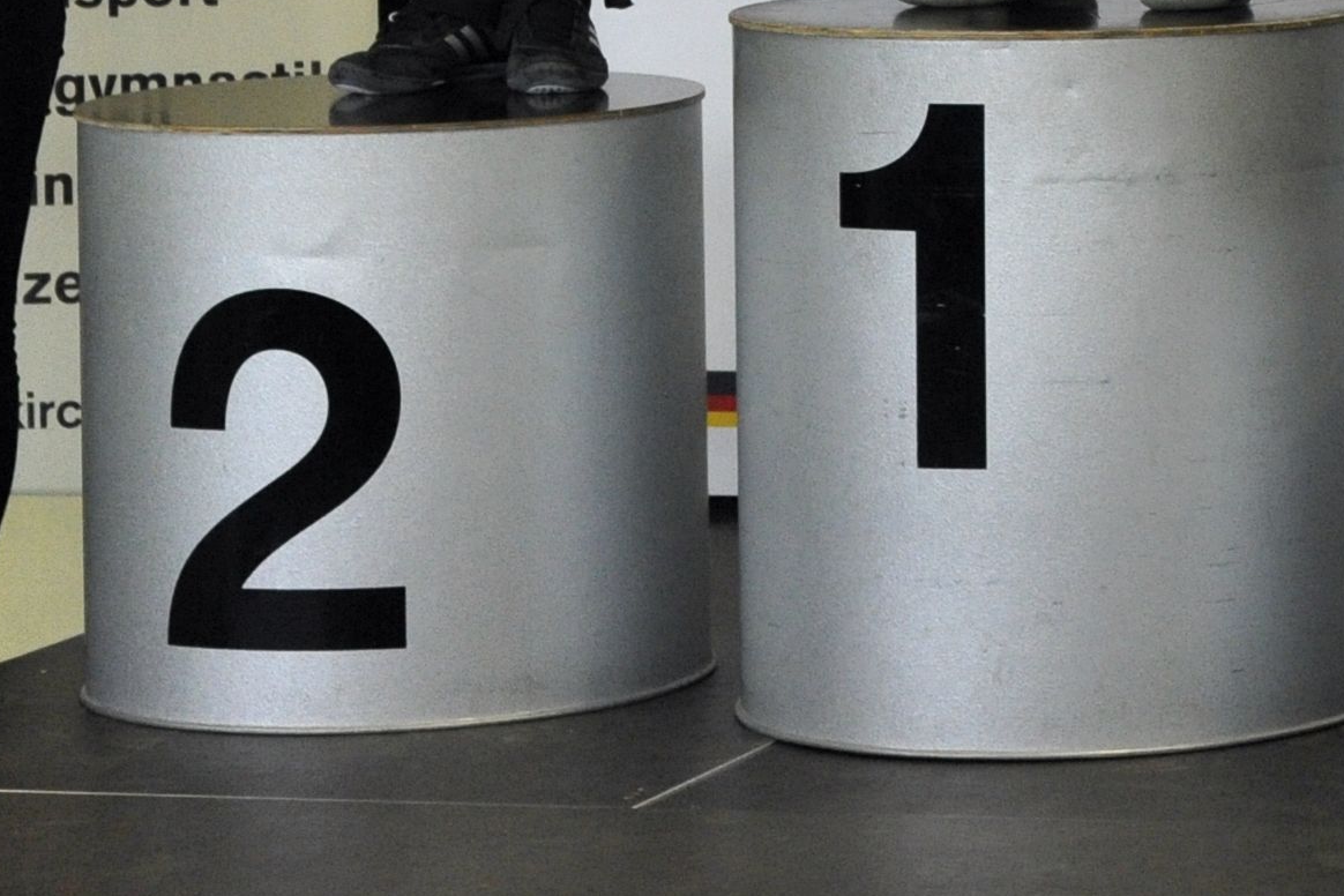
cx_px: 1884
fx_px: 6234
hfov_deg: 11.9
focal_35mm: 167
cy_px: -495
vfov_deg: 8.0
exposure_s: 1/500
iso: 3200
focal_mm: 50
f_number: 5
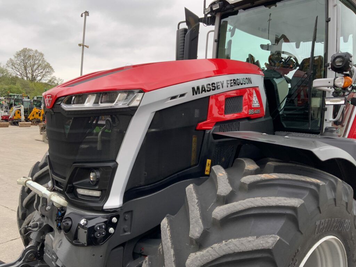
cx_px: 178
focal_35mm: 29
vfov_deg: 48.2
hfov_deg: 61.7
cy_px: 134
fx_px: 298
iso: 16
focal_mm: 3
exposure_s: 1/146
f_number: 1.8
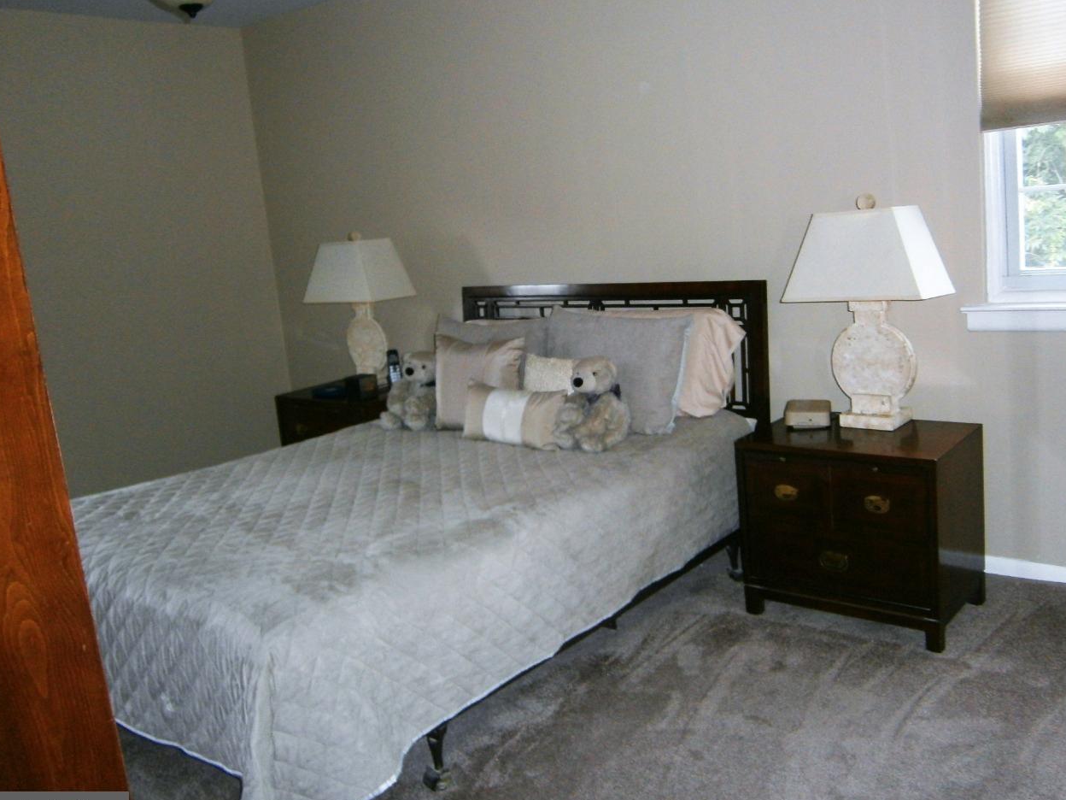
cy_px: 379
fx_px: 924
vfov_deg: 46.8
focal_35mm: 30
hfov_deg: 59.8
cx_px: 594
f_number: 2.8
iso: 160
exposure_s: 1/30
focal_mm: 4.7
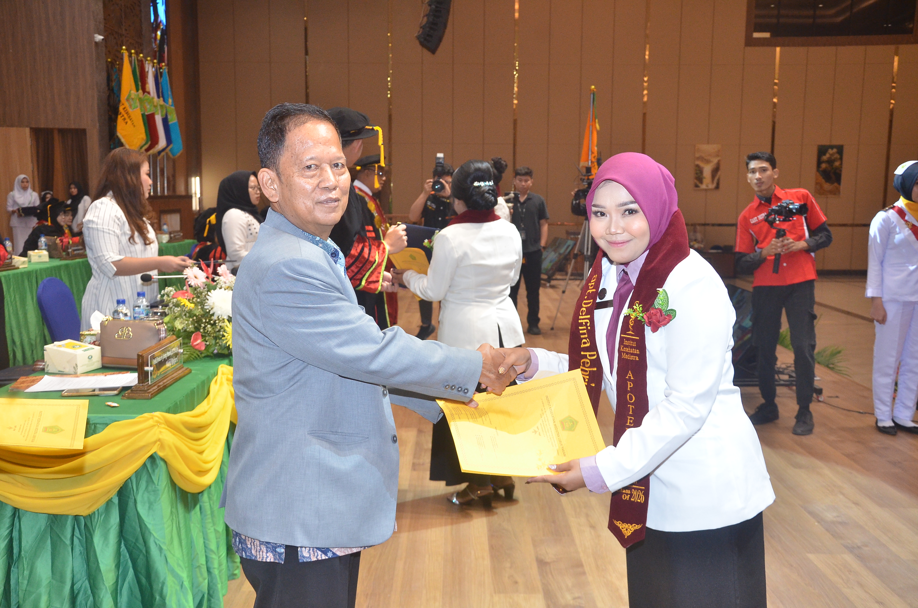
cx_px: 459
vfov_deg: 35.3
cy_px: 304
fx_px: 954
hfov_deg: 51.4
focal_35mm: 38
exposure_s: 1/125
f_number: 5.6
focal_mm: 25
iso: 1250
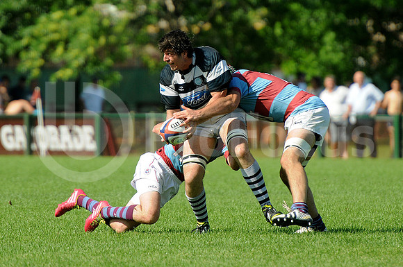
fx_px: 4527
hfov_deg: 5.1
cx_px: 202
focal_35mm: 405
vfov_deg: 3.4
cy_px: 134
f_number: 4
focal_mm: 270
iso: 320
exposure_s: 1/1000
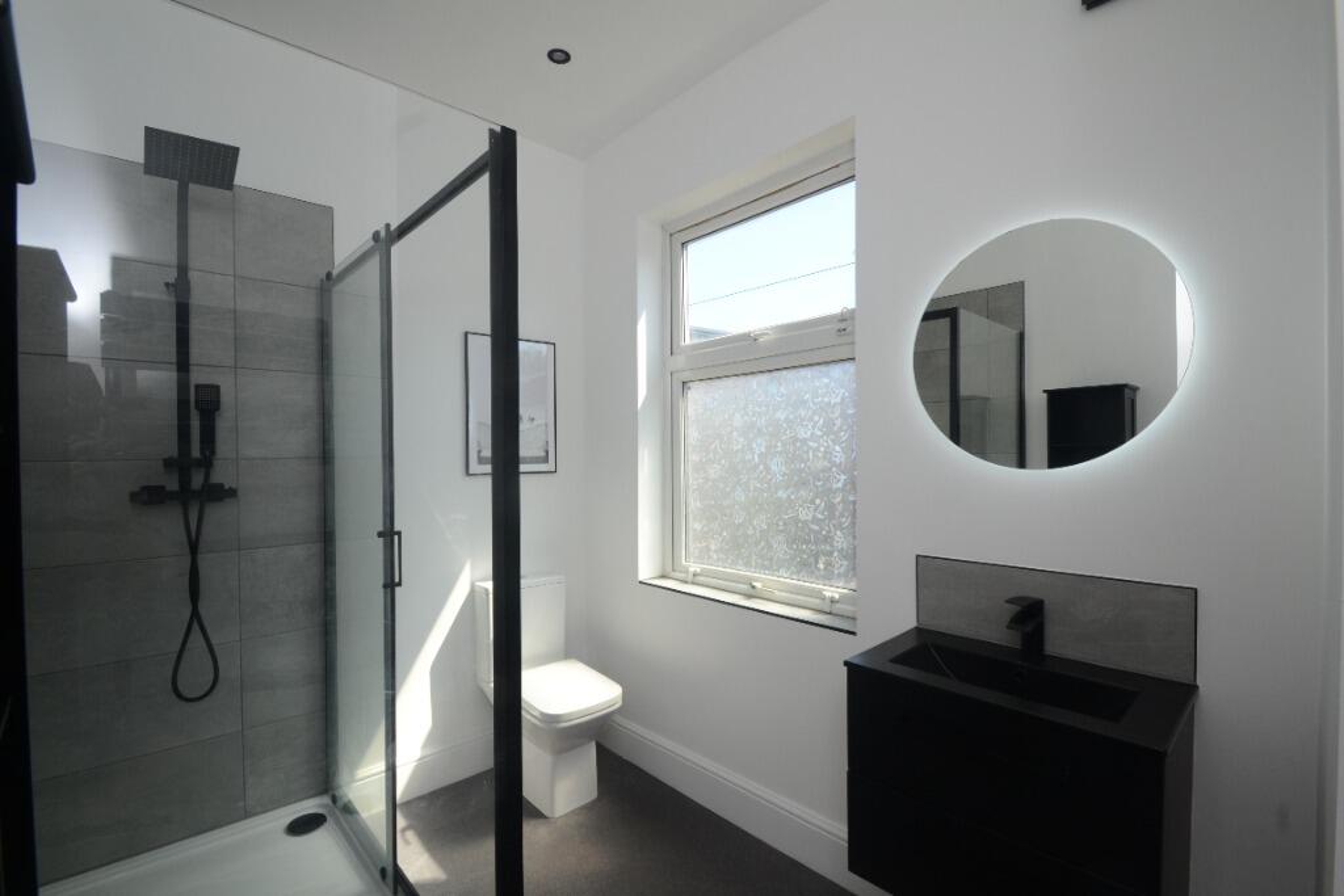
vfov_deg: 77.3
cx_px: 672
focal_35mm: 15
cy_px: 448
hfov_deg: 100.4
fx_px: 560
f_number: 9
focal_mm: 10
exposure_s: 1/160
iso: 400
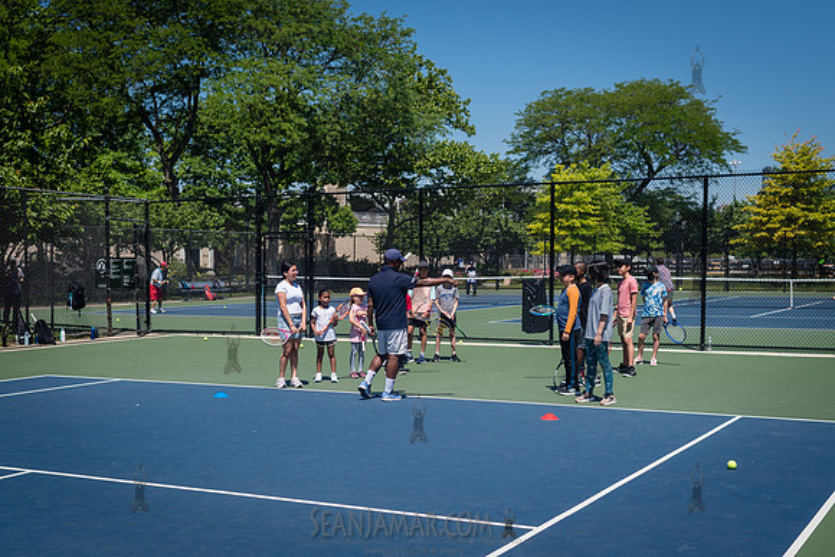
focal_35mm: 48
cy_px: 307
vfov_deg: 28.1
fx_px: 1113
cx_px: 389
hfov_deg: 41.1
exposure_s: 1/2500
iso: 200
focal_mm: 35
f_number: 4
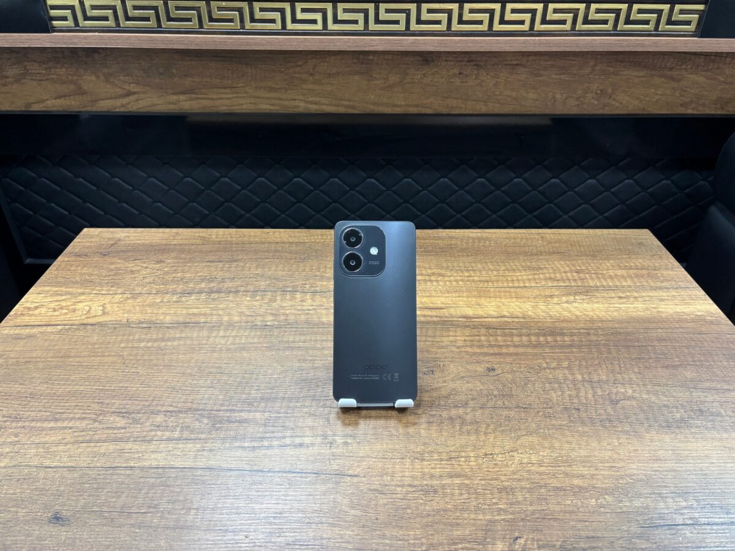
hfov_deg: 67.3
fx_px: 552
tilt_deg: -33.1
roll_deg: -0.5
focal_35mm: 26
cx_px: 368
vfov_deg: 53.1
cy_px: 276
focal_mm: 5.96
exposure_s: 1/50
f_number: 1.6
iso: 200
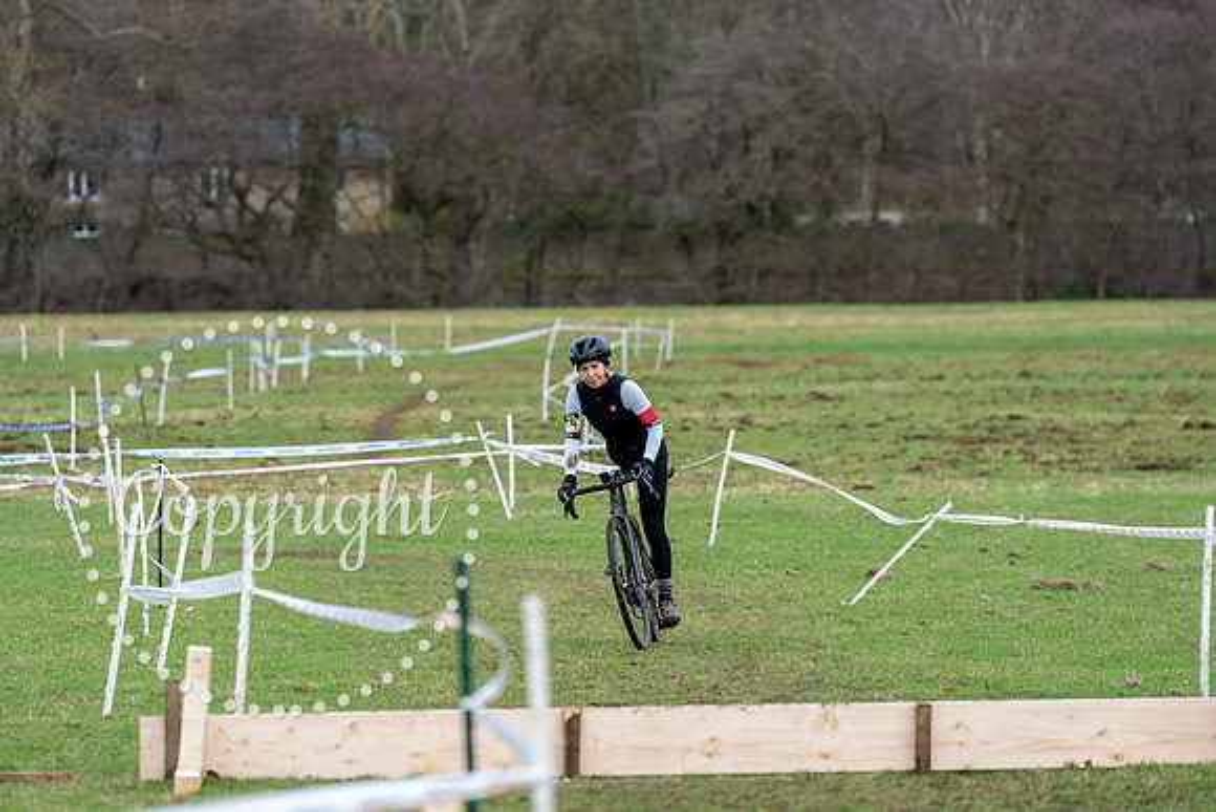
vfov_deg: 8.6
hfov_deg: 12.8
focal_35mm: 160
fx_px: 5405
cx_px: 608
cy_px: 406
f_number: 3.5
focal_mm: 160
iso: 1250
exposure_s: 1/1000
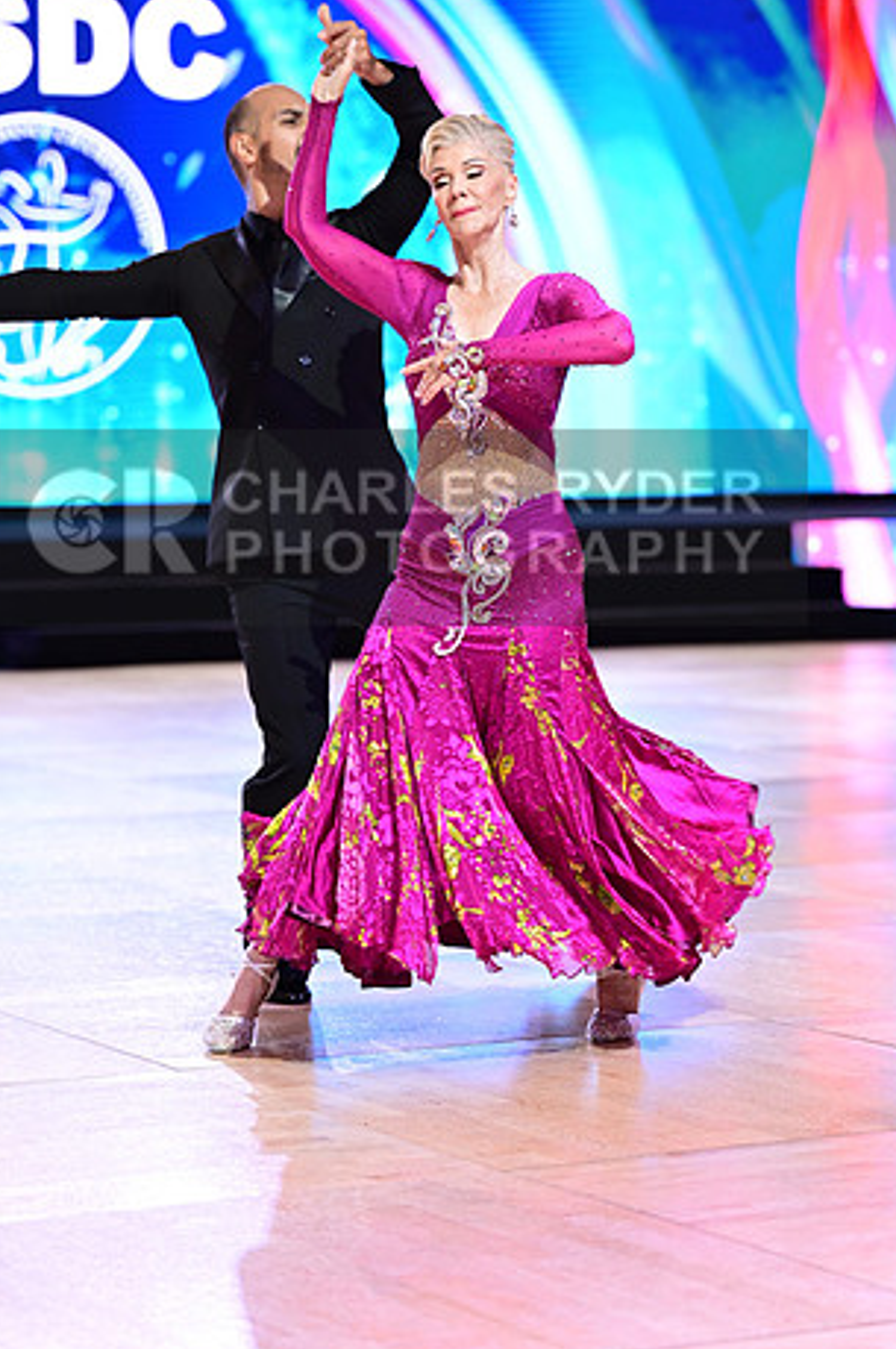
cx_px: 402
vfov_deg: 18.6
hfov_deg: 12.4
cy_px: 529
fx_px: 4116
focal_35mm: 110
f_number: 2.8
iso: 2000
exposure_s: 1/500
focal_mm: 87
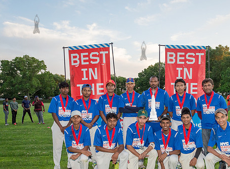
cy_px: 116
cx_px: 146
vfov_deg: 38.6
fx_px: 237
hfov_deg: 51.1
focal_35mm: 36
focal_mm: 24
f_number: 4.5
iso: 1600
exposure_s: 1/1250
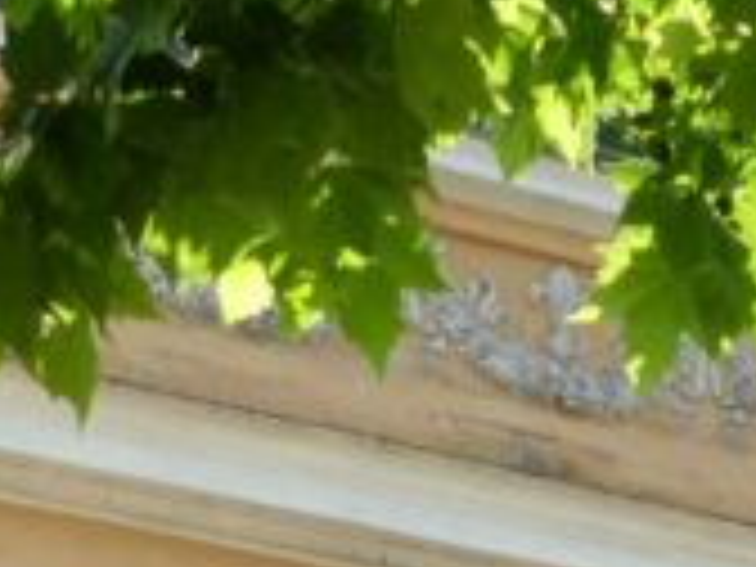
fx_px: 4259
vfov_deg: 7.5
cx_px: 1431
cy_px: 828
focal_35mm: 195
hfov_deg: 9.6
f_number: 4
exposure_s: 1/250
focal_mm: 5.8
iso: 100
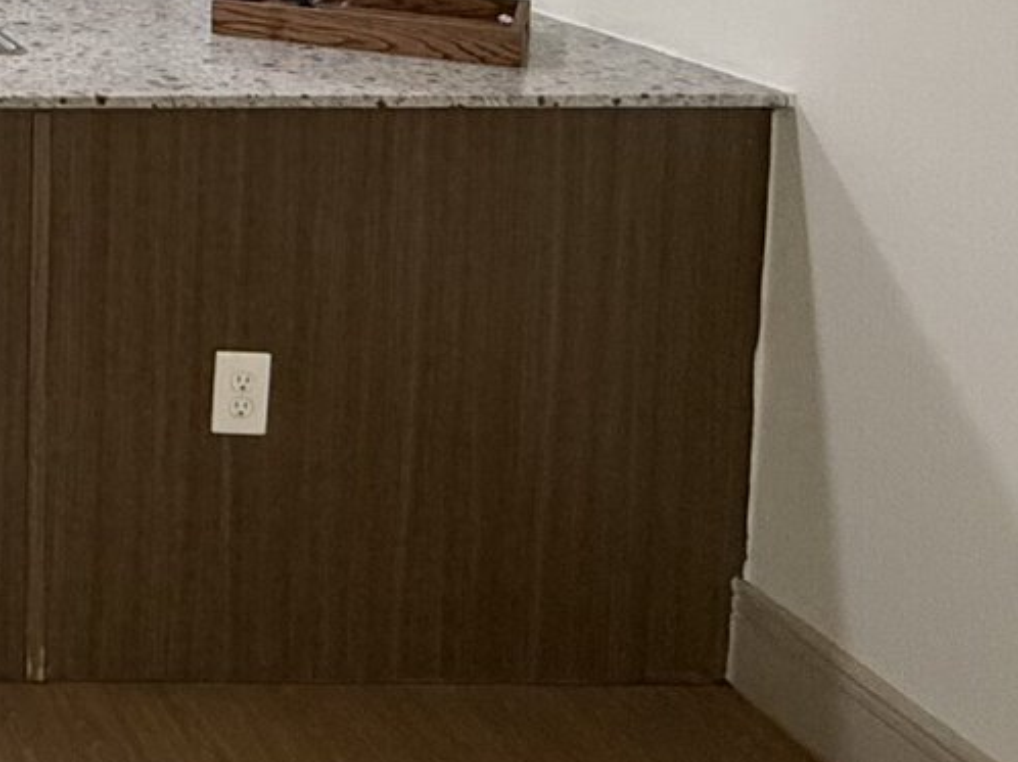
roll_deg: -0.4
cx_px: -503
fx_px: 1587
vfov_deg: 23.9
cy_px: -221
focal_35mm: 54
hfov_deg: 26.2
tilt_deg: -3.9
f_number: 2.2
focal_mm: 2.22
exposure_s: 1/120
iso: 320
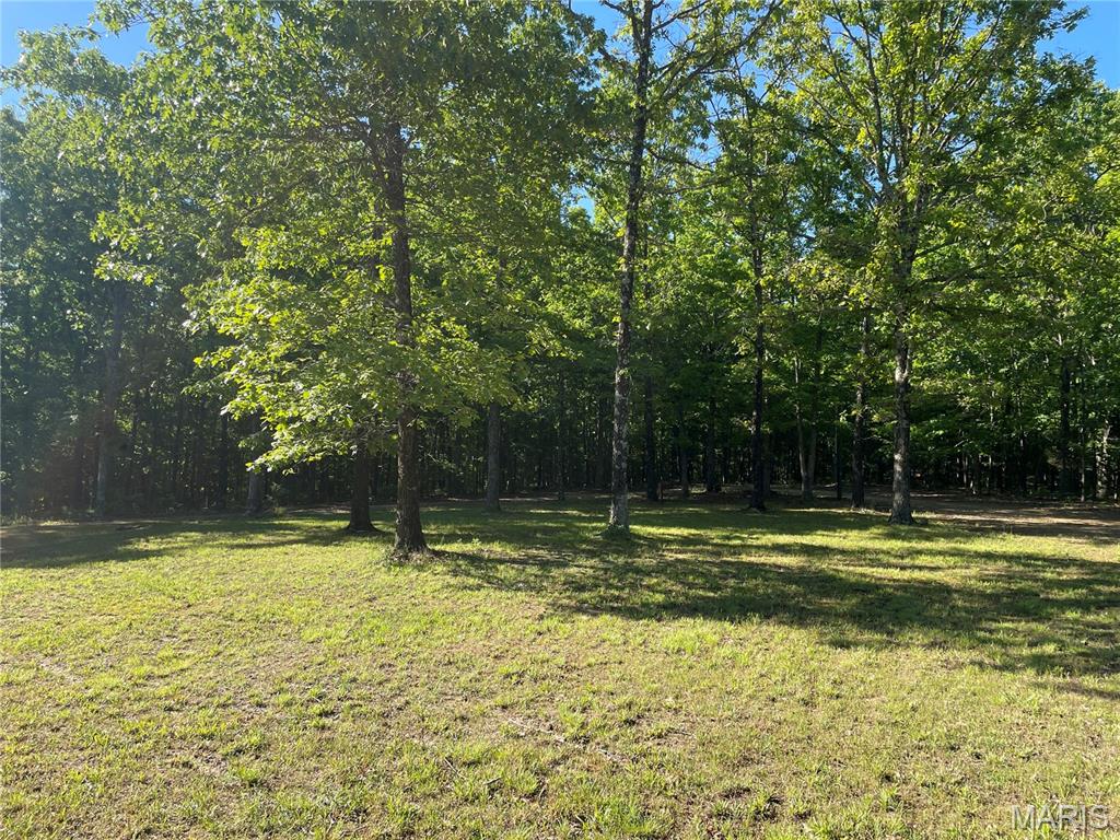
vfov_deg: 53.1
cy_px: 420
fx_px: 841
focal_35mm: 26
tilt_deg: +3.3
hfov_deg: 67.3
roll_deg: -1.5
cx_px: 560
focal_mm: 4.2
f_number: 1.6
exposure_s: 1/875
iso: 32
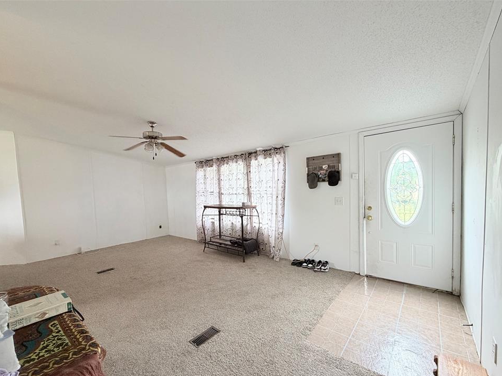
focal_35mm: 15
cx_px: 242
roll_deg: +2.7
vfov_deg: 81.6
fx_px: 218
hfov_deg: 98.1
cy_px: 201
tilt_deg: -2.7
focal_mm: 2.22
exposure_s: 1/60
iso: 200
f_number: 2.2
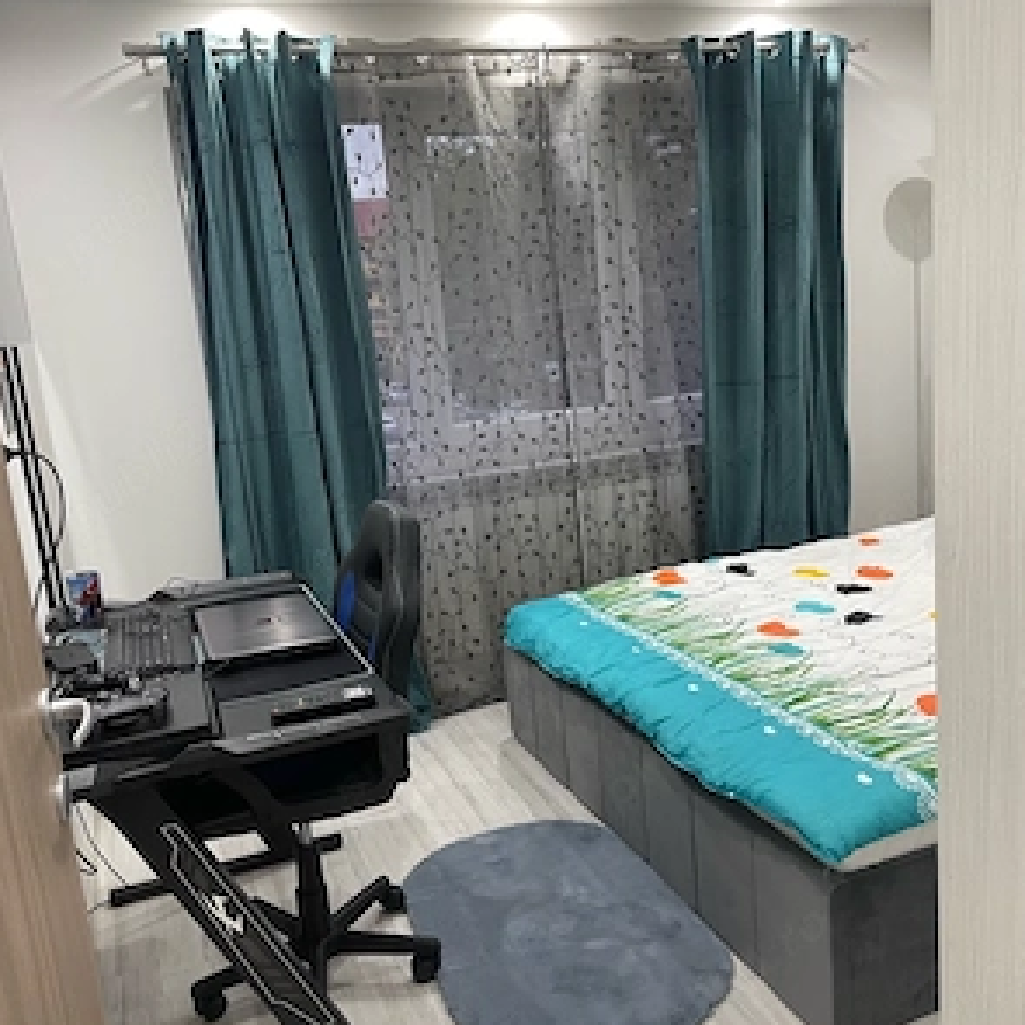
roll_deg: +5.0
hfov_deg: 54.0
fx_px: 1005
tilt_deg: -10.8
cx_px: 514
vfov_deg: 54.0
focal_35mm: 30
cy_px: 493
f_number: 1.6
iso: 125
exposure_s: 1/50
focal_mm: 5.1
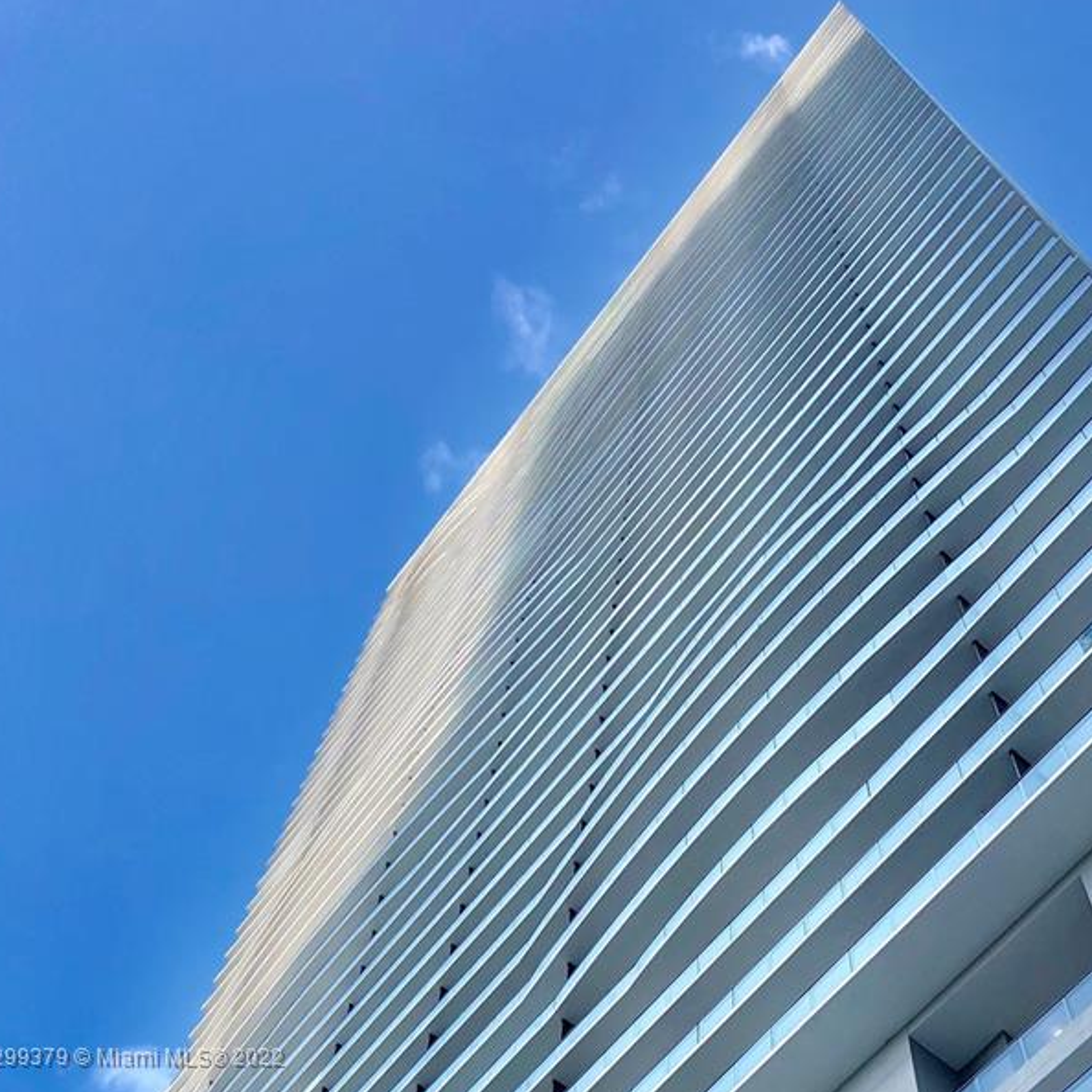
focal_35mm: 50
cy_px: 1059
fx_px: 1785
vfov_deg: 31.7
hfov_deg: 33.6
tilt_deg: +57.4
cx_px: 774
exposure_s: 1/363
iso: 20
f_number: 1.8
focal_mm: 4
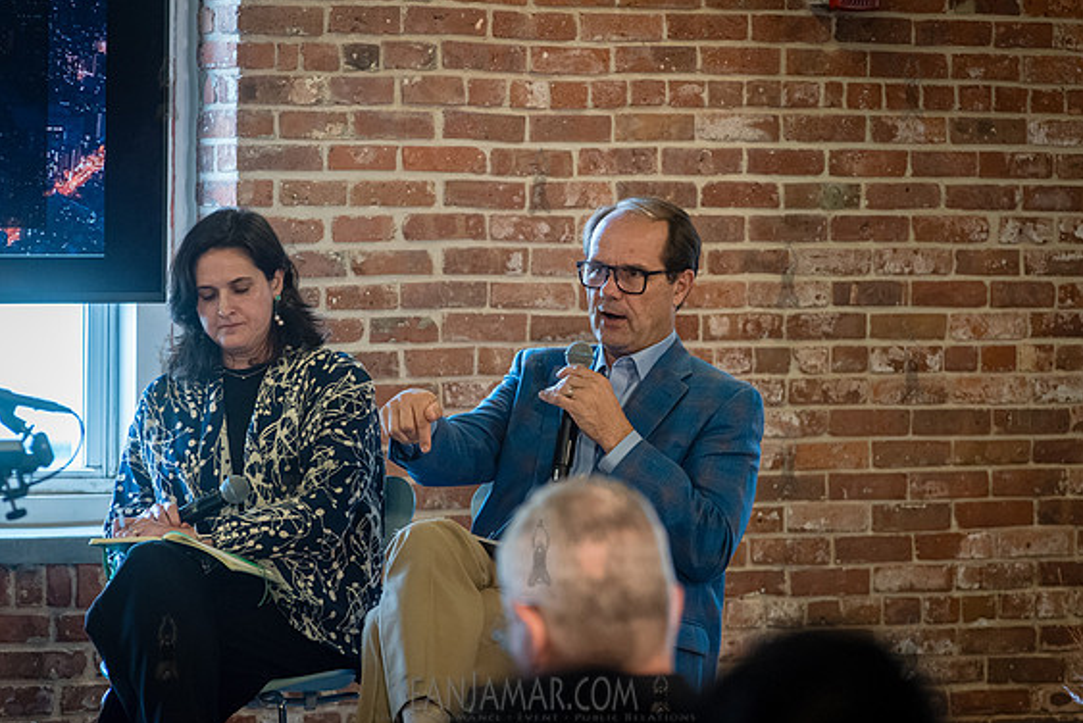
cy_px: 341
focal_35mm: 225
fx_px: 6772
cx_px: 639
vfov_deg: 6.1
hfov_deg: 9.1
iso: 2500
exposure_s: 1/200
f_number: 5.6
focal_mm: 185
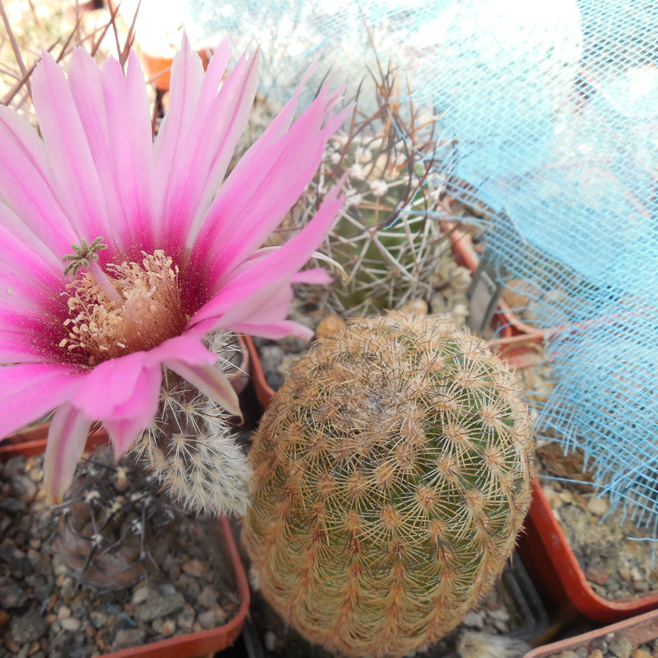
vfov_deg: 44.9
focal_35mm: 37
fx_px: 796
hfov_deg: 44.6
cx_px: 254
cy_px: 328
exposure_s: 1/160
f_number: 3.6
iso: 125
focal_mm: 5.6
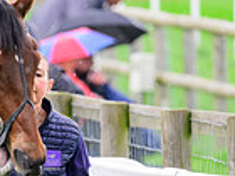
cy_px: 266
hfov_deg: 1.8
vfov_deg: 1.4
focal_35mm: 1076
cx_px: -67
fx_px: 7305
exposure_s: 1/800
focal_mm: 270
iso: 1600
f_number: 5.6
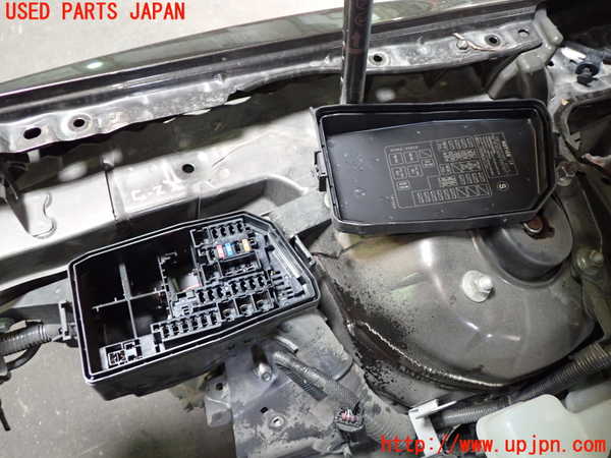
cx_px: 306
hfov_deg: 60.0
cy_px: 229
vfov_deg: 46.8
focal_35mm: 30
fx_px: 530
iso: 640
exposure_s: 1/30
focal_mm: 5.4
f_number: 2.3
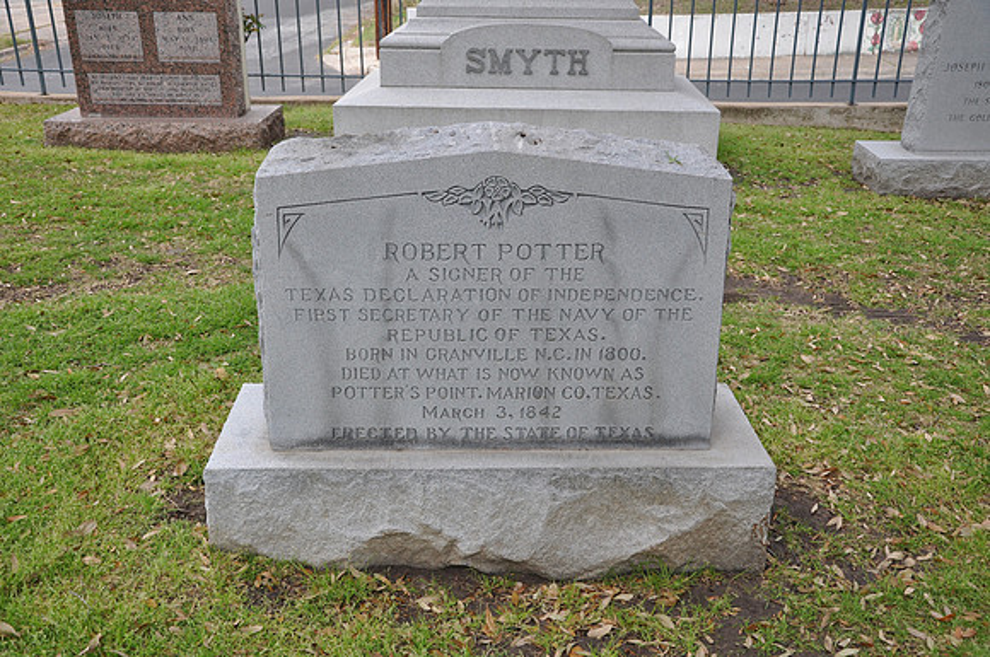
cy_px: 328
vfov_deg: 35.4
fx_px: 1030
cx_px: 495
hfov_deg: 51.3
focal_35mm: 38
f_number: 5.6
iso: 400
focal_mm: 25
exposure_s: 1/125
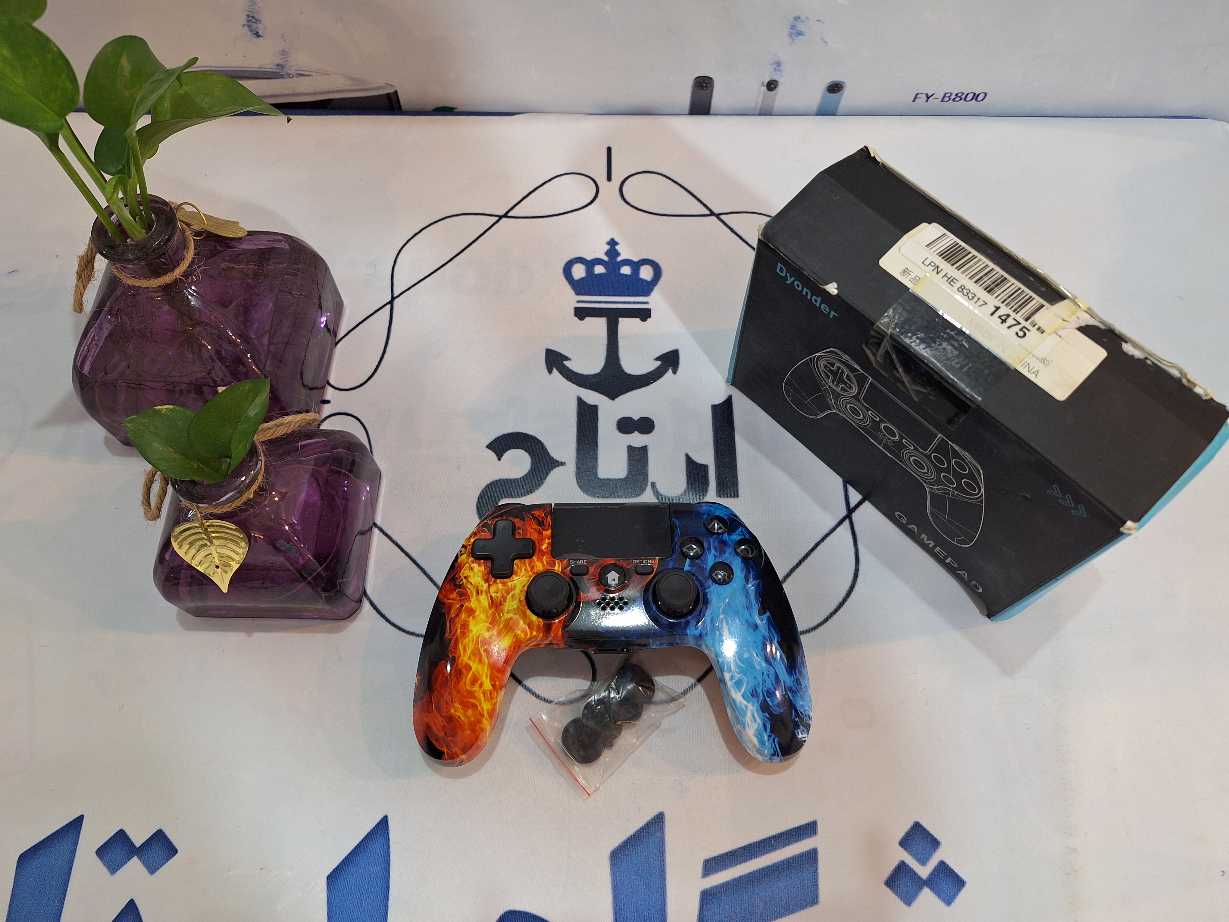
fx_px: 817
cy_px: 461
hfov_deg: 73.9
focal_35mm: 23
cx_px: 614
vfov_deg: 58.9
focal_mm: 5.54
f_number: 1.8
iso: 250
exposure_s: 1/50
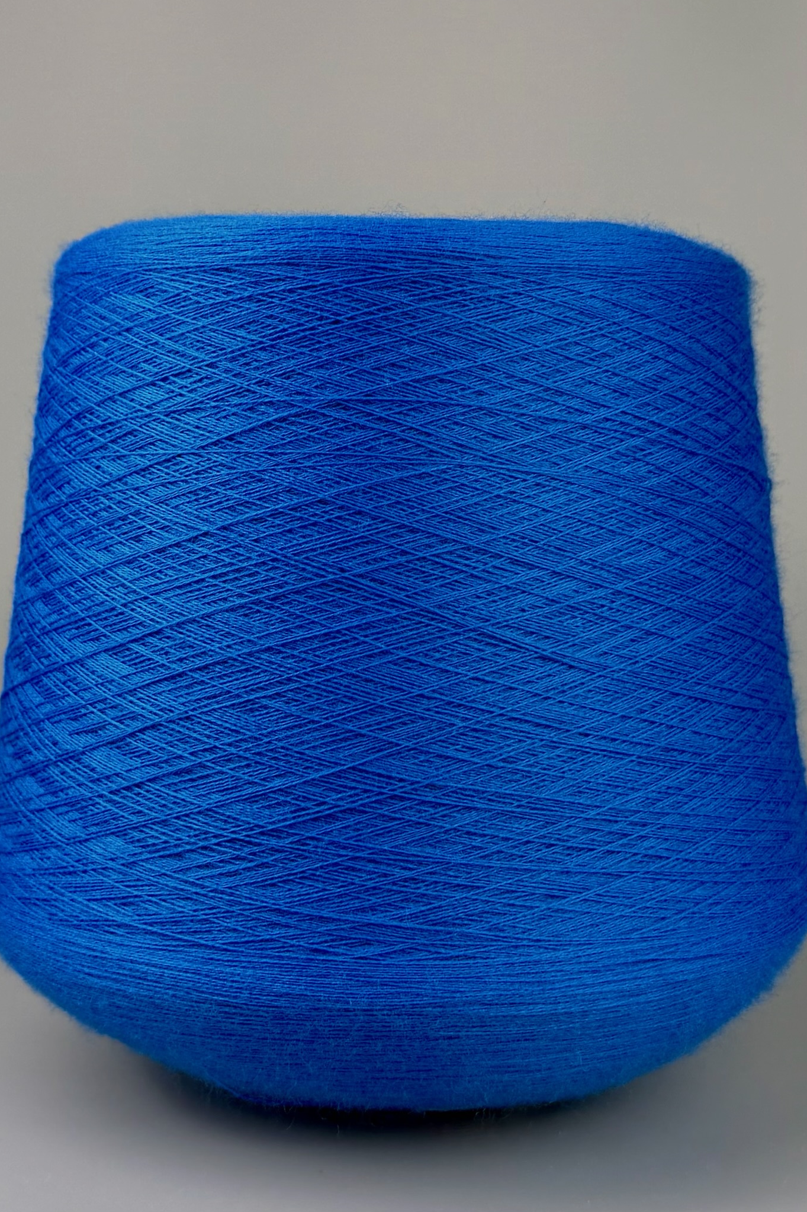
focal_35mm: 25
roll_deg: +0.0
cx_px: 404
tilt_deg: -3.0
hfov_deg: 51.3
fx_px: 841
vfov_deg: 71.5
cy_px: 606
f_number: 1.78
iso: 80
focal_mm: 6.76
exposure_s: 1/448
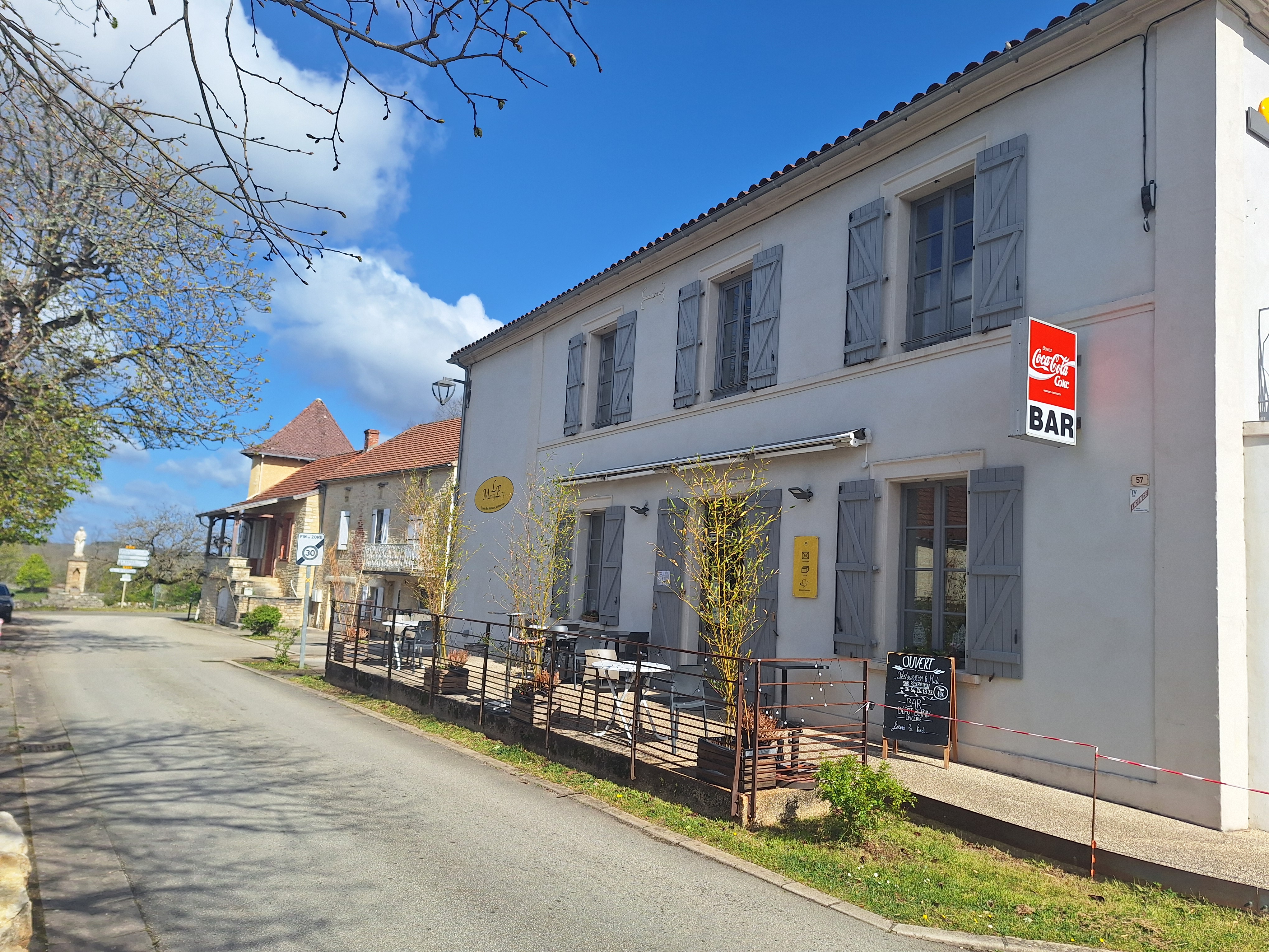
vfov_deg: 58.9
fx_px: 843
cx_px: 634
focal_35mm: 23
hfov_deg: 73.9
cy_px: 476
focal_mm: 5.54
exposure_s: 1/3534
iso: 40
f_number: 1.8
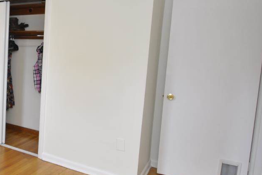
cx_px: -22
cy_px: 75
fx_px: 262
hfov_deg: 42.5
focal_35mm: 36
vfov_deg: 36.9
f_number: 4
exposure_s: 1/50
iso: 200
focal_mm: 10
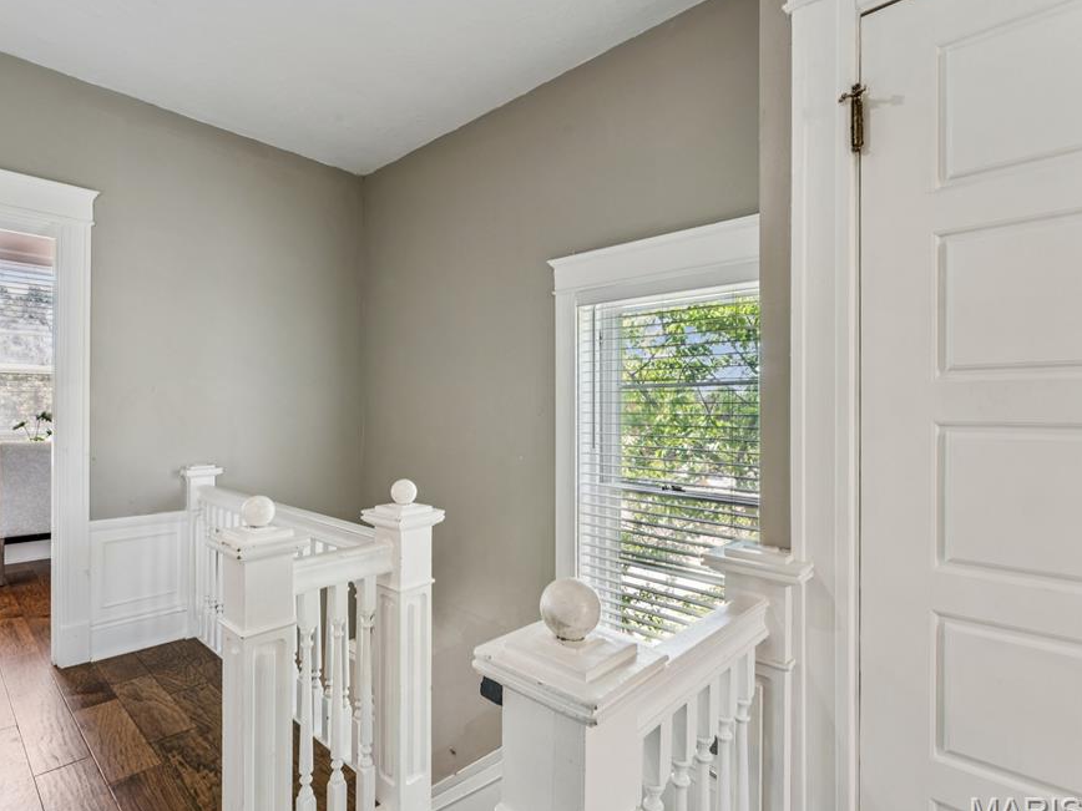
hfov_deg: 87.0
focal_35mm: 18
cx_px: 456
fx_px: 563
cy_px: 412
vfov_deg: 71.5
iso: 320
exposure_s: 1/5
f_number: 13
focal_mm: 15.9
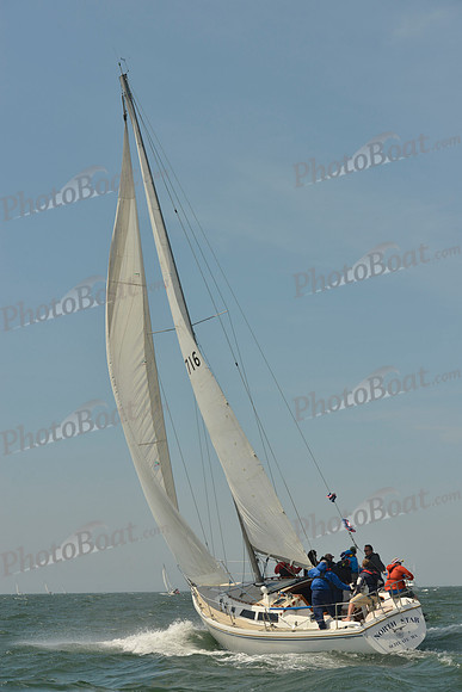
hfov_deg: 19.5
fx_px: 1347
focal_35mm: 70
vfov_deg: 28.8
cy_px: 346
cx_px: 231
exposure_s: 1/1250
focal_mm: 70
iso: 200
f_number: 9
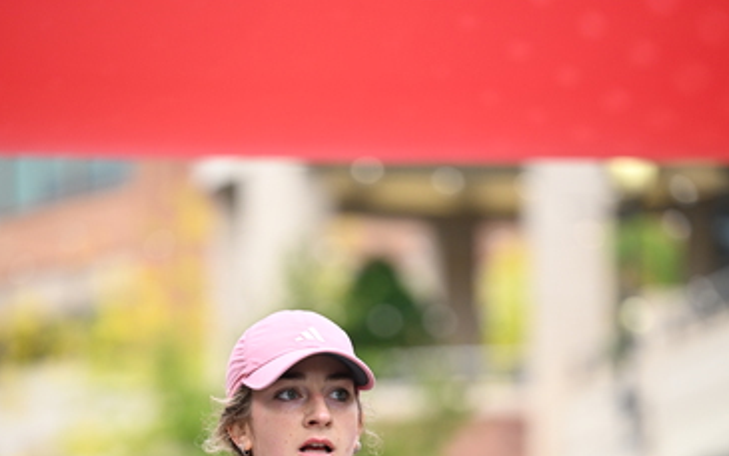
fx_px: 4430
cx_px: 364
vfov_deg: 5.9
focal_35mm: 223
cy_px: 514
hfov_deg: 9.4
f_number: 2.8
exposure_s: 1/2000
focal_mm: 145
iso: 1000
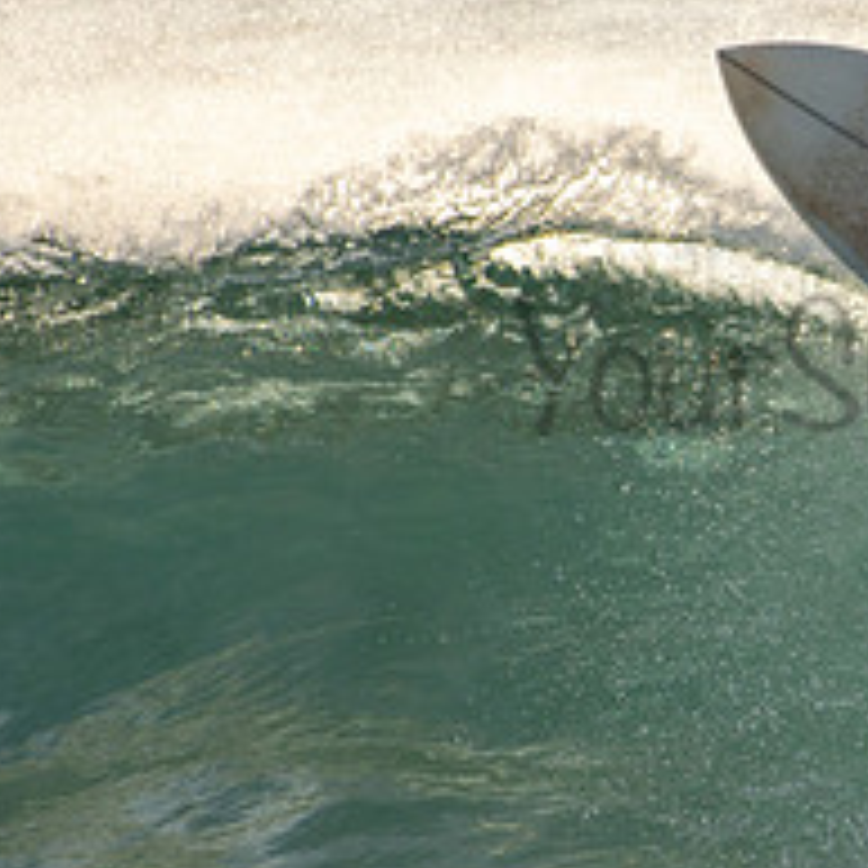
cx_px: 980
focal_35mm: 1912
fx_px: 54242
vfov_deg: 0.9
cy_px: 326
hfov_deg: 0.9
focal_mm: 500
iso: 280
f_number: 5.6
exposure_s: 1/1250
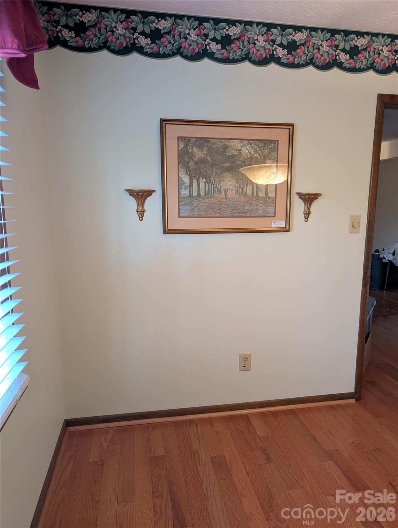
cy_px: 264
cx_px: 199
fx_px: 367
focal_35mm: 24
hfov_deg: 56.9
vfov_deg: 71.5
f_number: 1.68
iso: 730
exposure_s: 1/60
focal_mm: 6.9
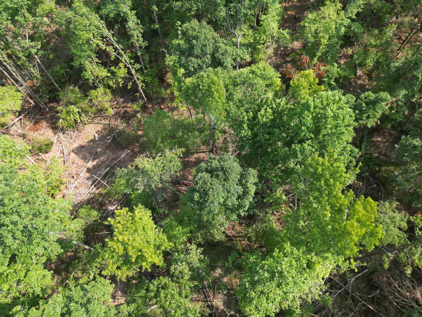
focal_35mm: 24
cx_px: 211
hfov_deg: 71.6
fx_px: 293
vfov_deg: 56.8
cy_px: 158
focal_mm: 6.72
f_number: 1.7
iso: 100
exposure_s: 1/640
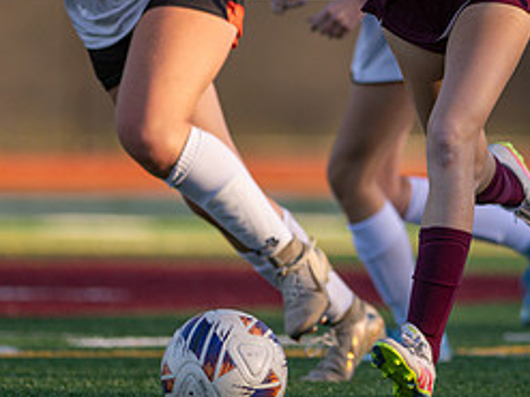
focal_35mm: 865
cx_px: 475
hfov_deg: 2.3
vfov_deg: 1.7
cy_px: 38
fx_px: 13237
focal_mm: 300
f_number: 2.8
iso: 400
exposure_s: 1/1600
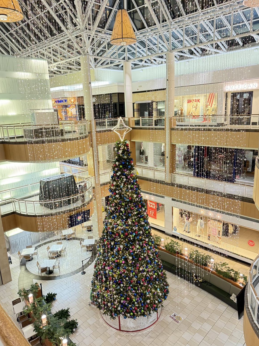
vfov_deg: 69.4
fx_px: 249
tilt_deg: -13.7
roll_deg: +2.7
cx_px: 127
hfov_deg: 54.9
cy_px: 170
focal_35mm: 25
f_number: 1.78
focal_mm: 6.76
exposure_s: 1/40
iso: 800
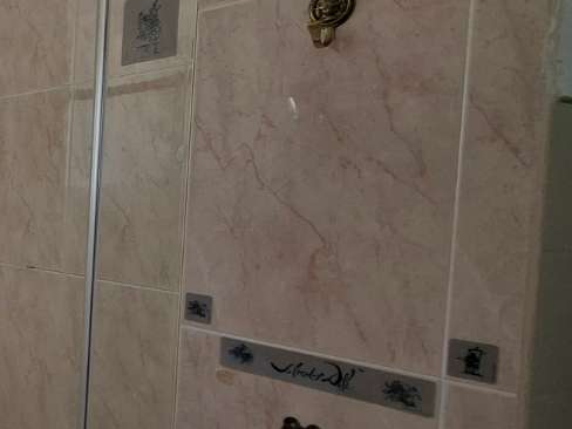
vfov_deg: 35.9
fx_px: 661
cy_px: 228
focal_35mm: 40
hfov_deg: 34.2
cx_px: -162
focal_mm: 1.74
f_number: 2.2
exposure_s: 1/40
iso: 40
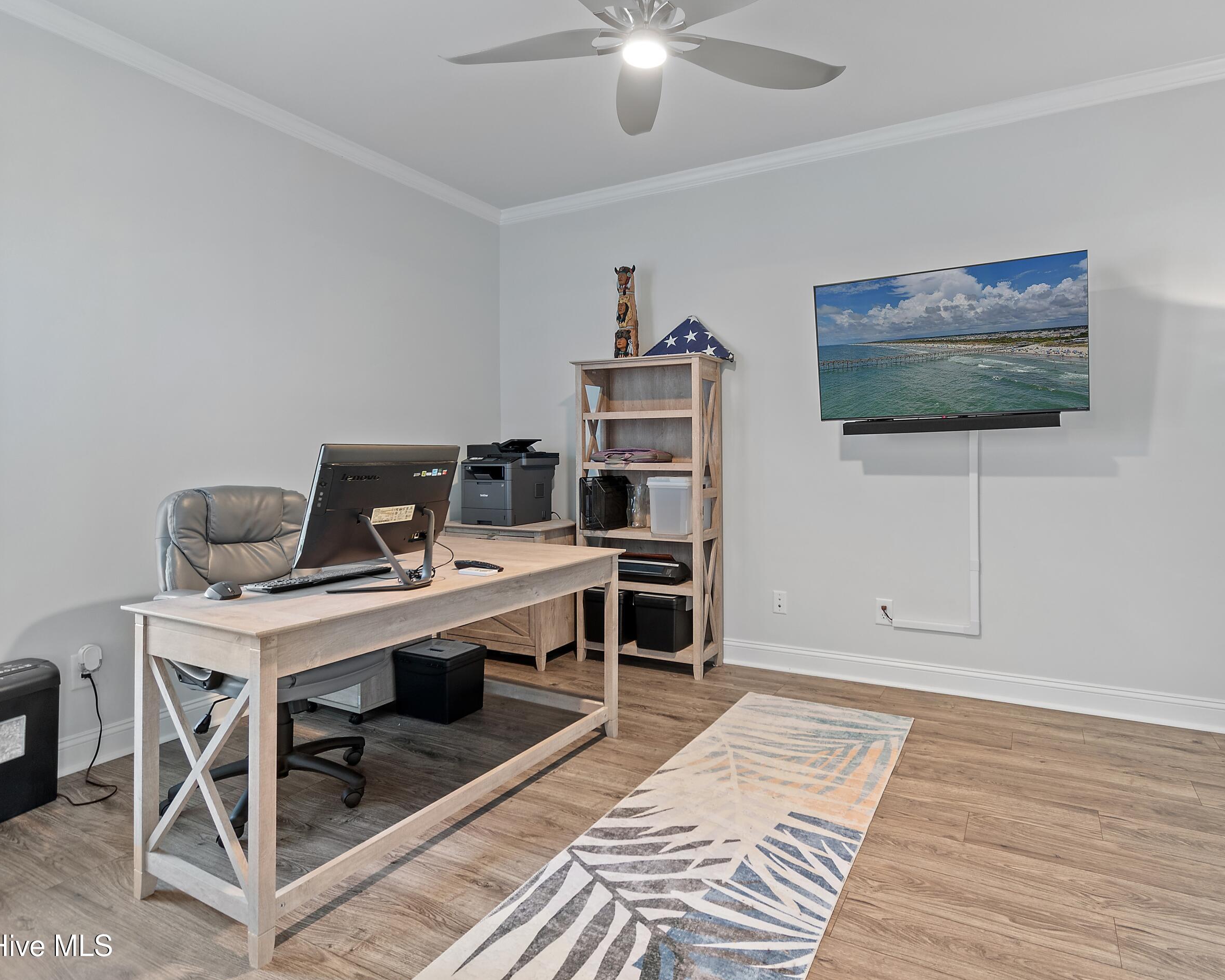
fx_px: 653
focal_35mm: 18
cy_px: 471
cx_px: 673
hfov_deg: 86.1
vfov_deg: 73.8
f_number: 4.5
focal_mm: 10
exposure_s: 1.3
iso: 100
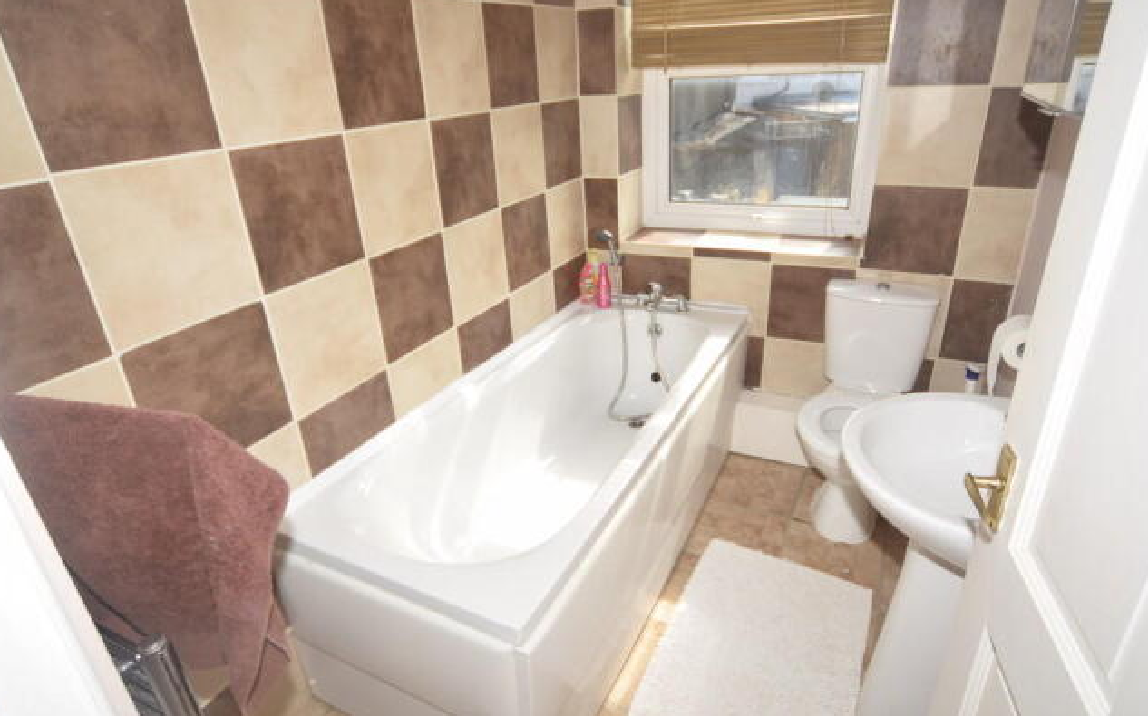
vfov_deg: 62.1
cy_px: 333
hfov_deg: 88.0
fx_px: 594
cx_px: 572
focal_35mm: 19
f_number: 5
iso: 100
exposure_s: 1/100
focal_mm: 12
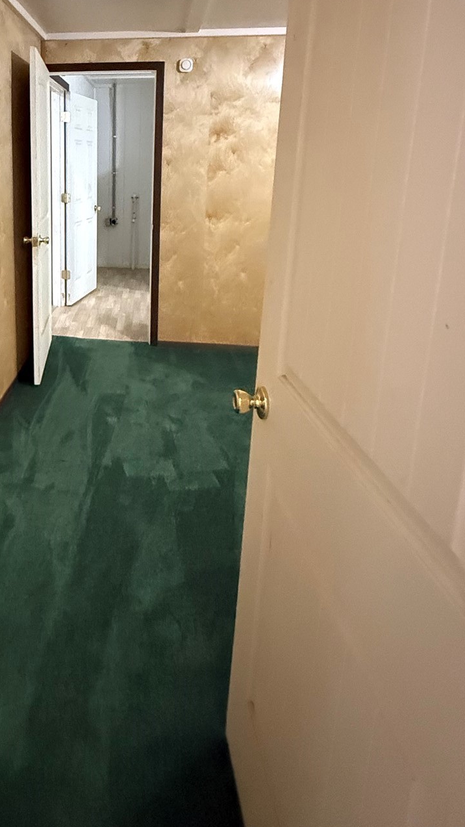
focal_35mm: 23
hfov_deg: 46.4
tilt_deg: -9.9
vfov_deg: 75.3
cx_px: 81
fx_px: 504
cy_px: 251
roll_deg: +0.1
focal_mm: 2.22
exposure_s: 1/60
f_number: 2.2
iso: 1250
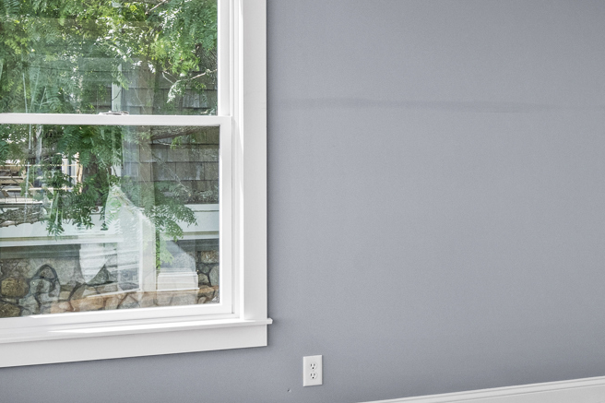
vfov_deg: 21.5
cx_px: 579
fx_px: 1057
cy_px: 143
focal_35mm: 63
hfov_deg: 30.1
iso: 320
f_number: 9
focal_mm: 16.5
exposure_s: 1/25
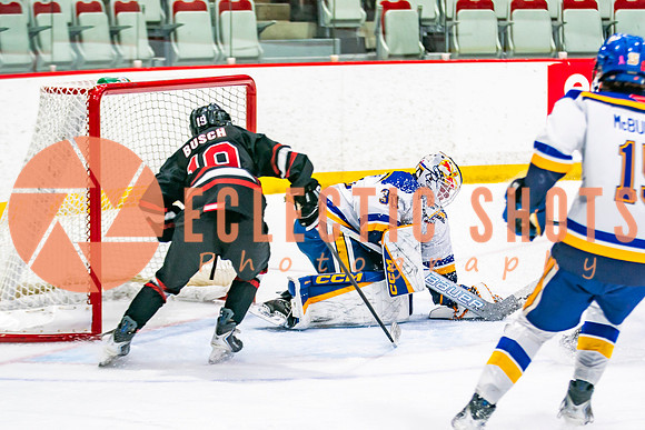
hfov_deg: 11.4
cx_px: 379
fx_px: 3234
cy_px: 250
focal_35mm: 180
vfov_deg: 7.6
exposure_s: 1/640
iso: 500
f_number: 2.8
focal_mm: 105
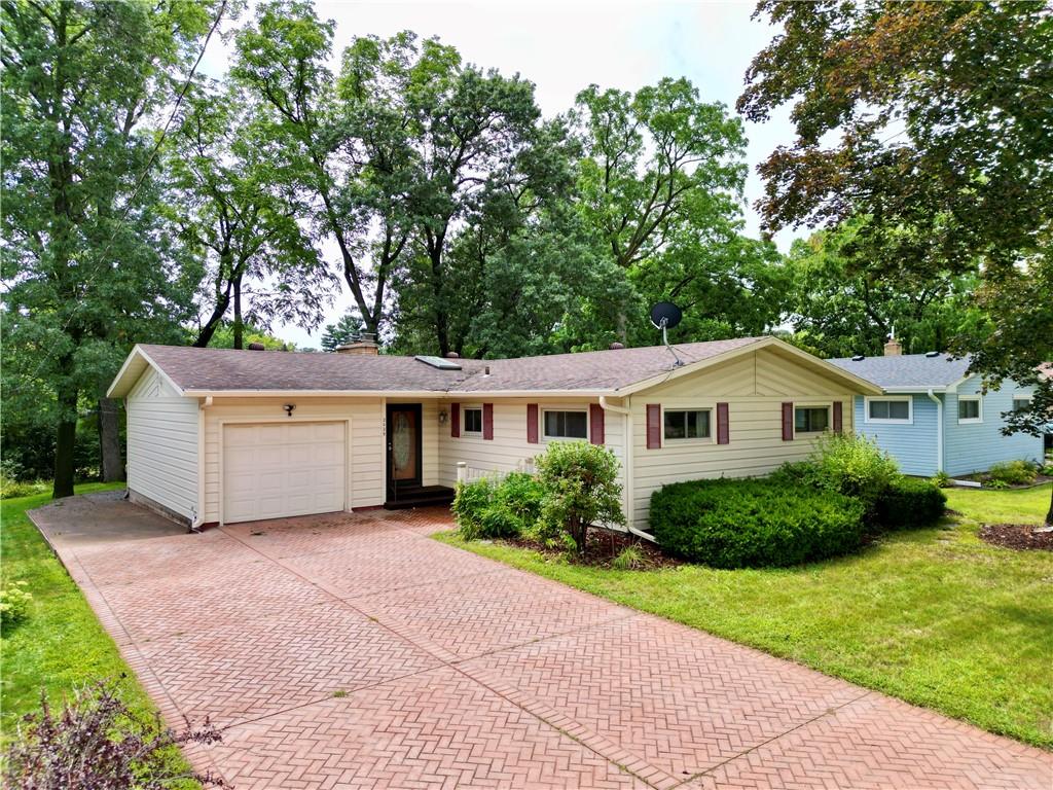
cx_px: 526
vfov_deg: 56.8
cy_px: 395
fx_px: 730
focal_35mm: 24
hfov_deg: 71.6
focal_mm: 6.72
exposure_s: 1/2000
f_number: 1.7
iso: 100
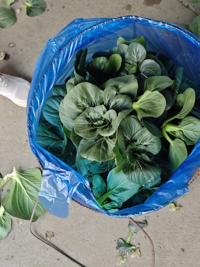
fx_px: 308
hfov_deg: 35.7
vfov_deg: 46.6
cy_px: 157
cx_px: 126
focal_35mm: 40
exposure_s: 1/66.4
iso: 250
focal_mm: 5.84
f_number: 1.6
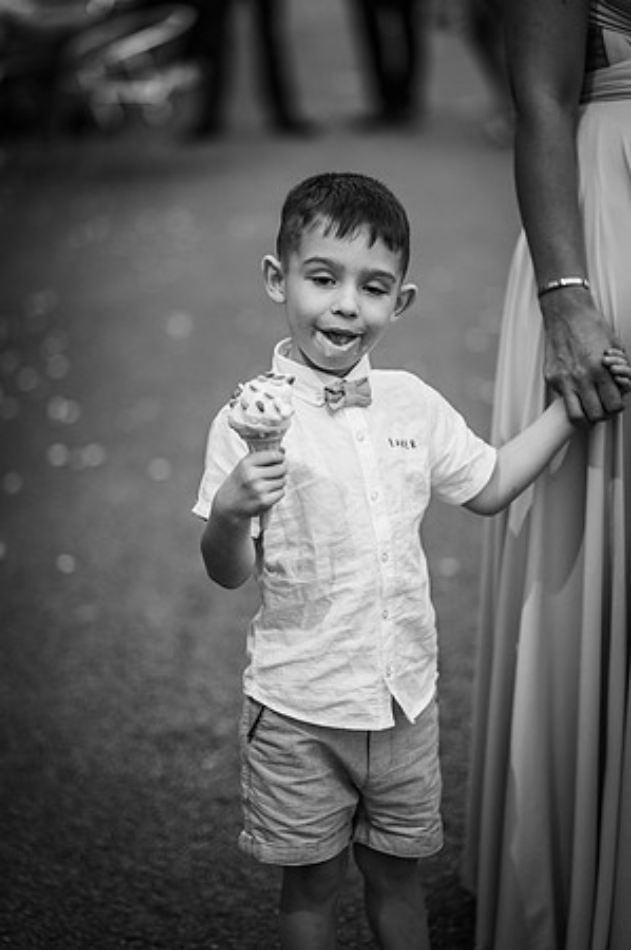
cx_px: 316
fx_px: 2240
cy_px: 475
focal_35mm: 85
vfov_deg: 23.9
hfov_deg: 16.0
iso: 250
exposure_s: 1/200
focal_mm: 85
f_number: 1.8
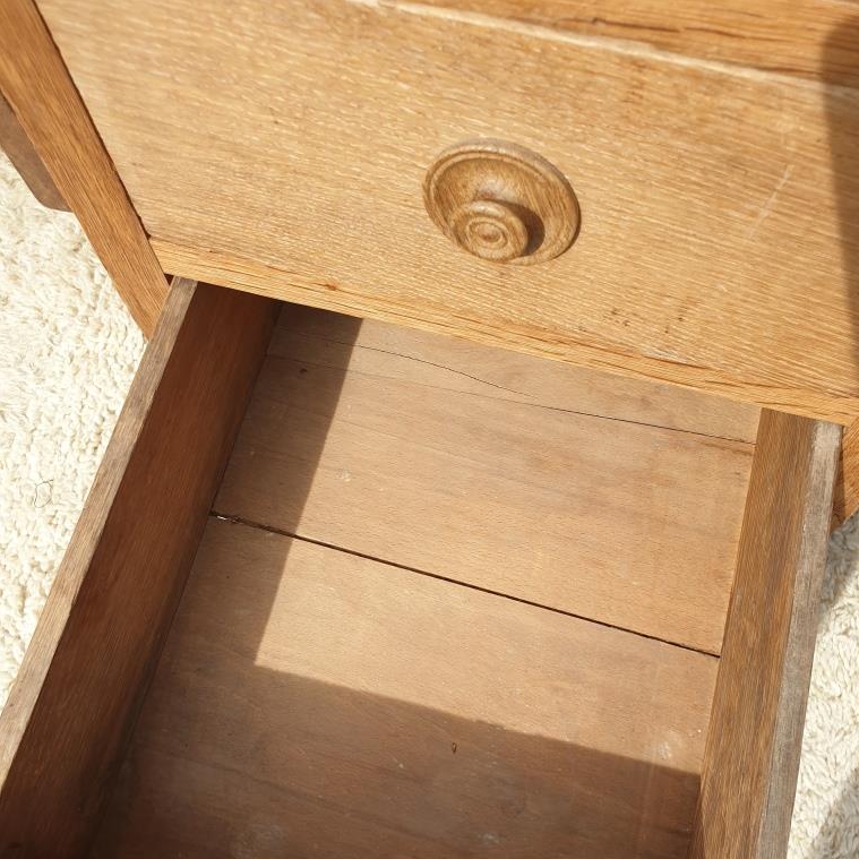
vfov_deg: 51.7
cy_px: 560
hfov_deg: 52.5
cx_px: 433
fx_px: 870
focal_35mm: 31
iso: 50
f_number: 2.4
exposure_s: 1/588
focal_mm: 4.3
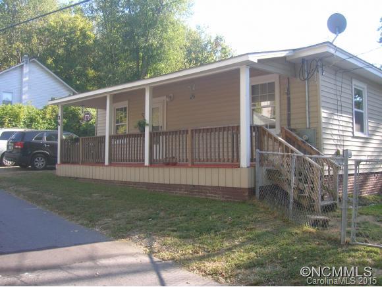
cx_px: 191
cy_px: 144
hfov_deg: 53.9
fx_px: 376
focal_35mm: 34
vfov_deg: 41.8
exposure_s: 1/60
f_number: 4.9
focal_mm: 5.7
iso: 50
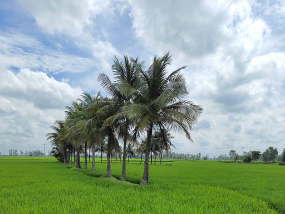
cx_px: 142
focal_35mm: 24
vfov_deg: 56.8
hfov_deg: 71.6
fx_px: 198
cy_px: 107
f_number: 1.8
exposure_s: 1/2000
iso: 50
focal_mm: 5.23
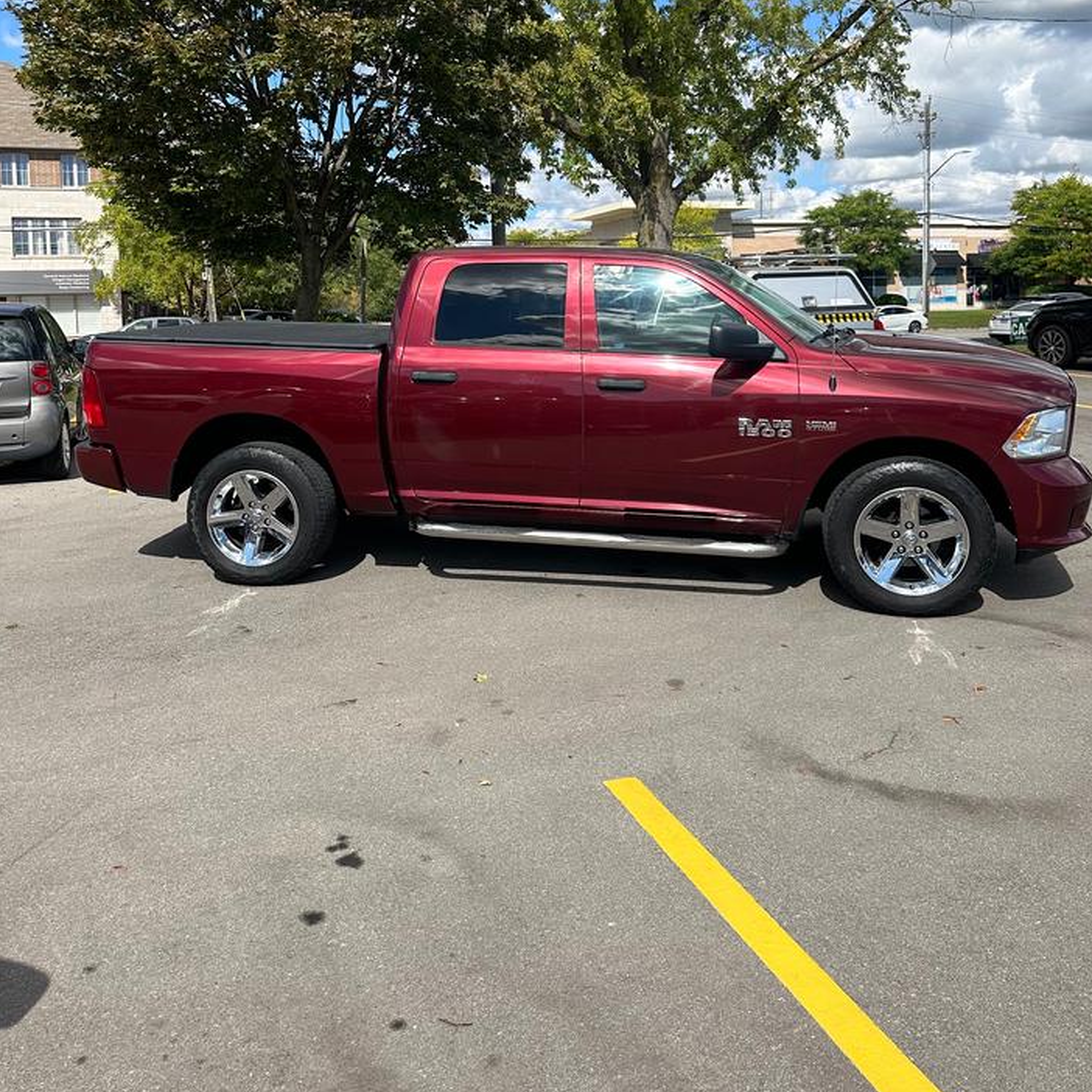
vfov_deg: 54.4
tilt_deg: +0.1
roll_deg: +0.4
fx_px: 1035
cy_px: 359
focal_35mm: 29
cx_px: 557
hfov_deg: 55.6
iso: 80
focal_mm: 6.86
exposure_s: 1/3597
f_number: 1.78
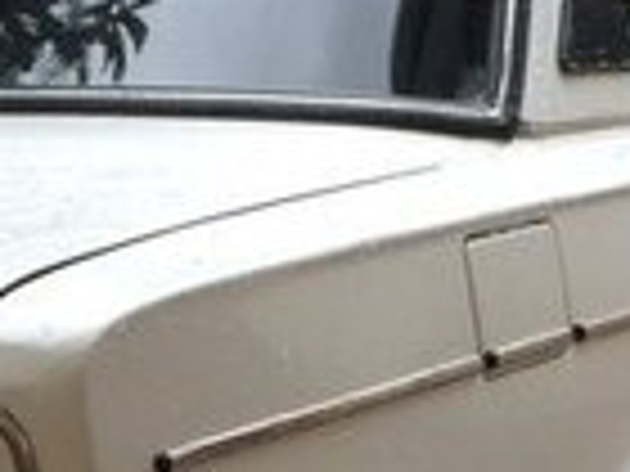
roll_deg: +4.0
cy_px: 766
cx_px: 441
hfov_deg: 14.4
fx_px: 2493
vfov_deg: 10.4
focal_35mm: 137
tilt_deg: -18.6
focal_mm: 4.15
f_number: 2.2
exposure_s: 1/100
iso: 50
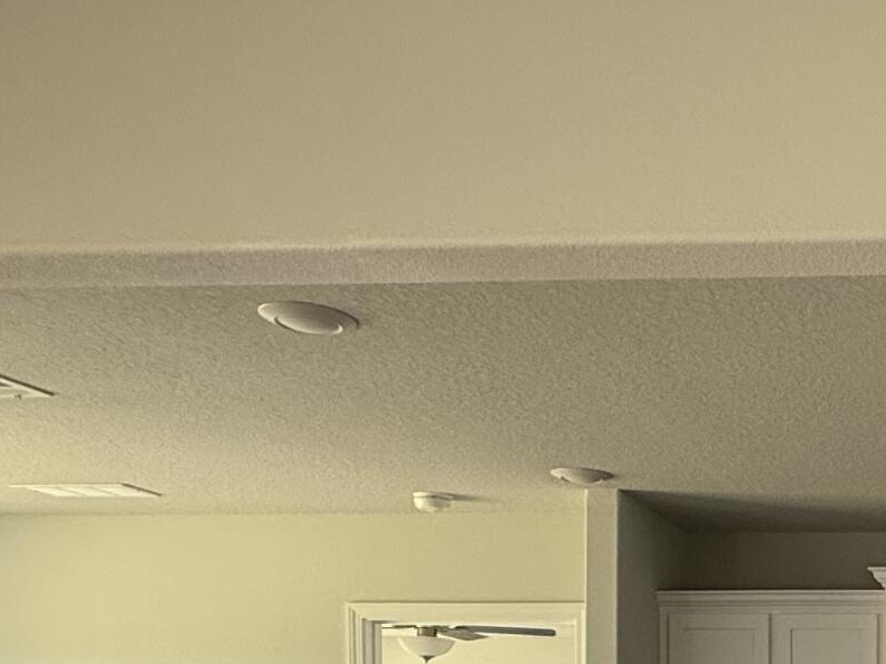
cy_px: 842
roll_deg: -0.9
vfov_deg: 24.4
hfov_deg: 31.8
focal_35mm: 53
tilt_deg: -2.3
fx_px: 1357
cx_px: 987
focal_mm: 2.22
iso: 160
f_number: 2.2
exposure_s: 1/99
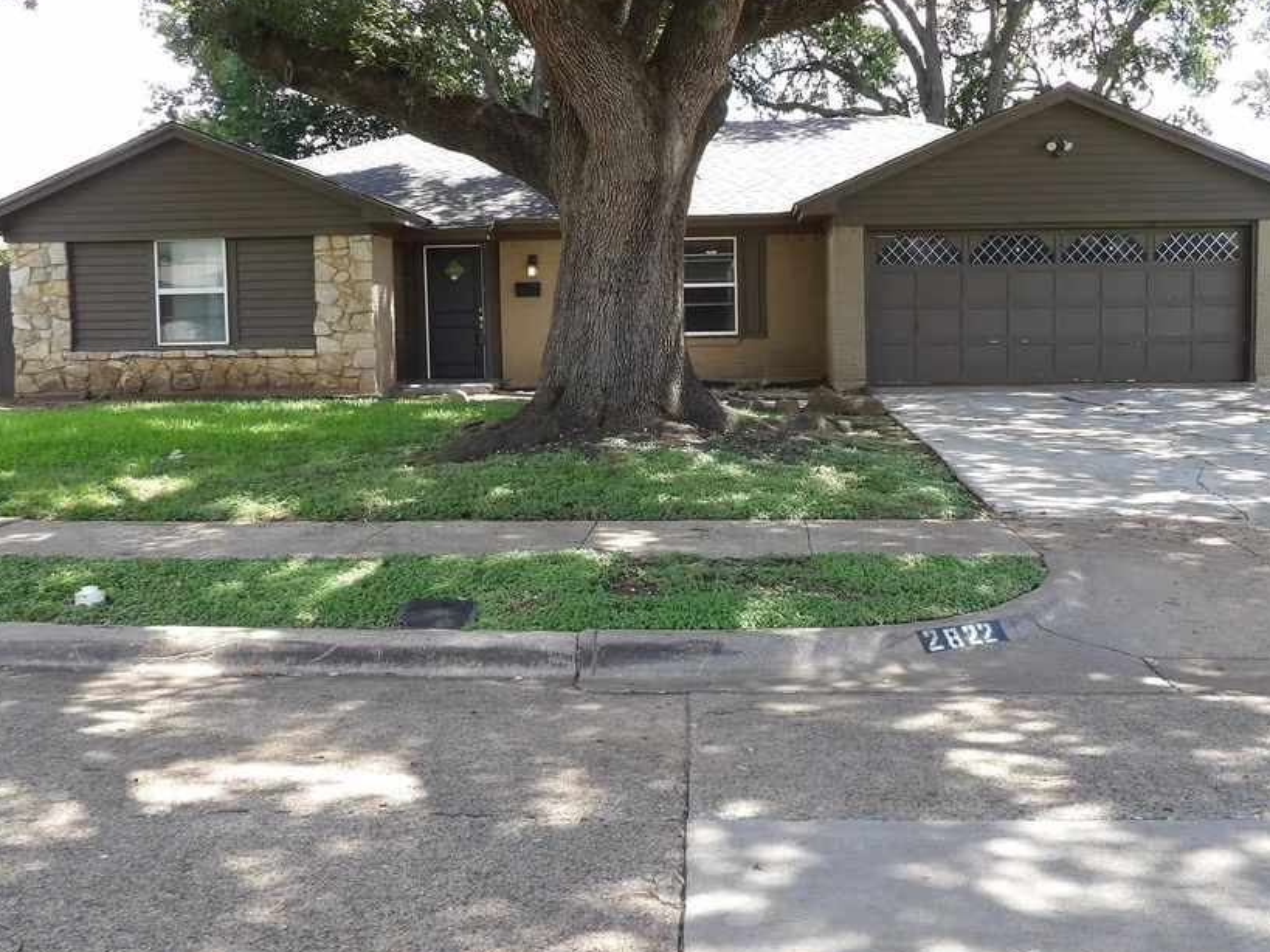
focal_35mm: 35
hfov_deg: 52.6
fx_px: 1284
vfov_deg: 40.7
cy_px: 453
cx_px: 684
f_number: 3.4
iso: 100
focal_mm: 5
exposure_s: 1/164
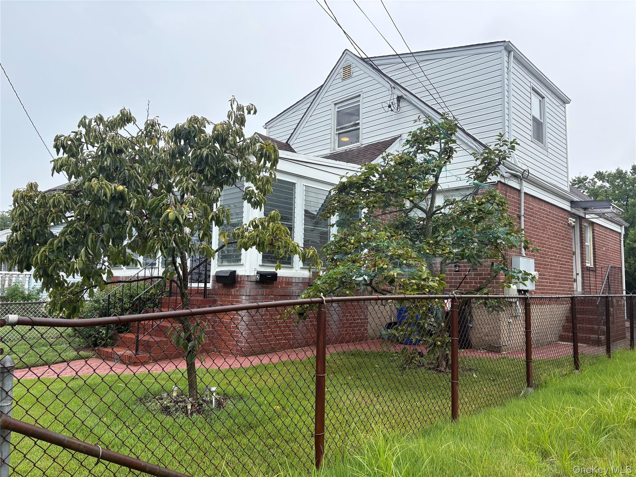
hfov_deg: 67.3
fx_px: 478
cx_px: 318
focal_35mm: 26
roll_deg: -1.1
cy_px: 238
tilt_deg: +6.1
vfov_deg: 53.1
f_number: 1.6
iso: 50
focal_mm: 5.96
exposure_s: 1/1155
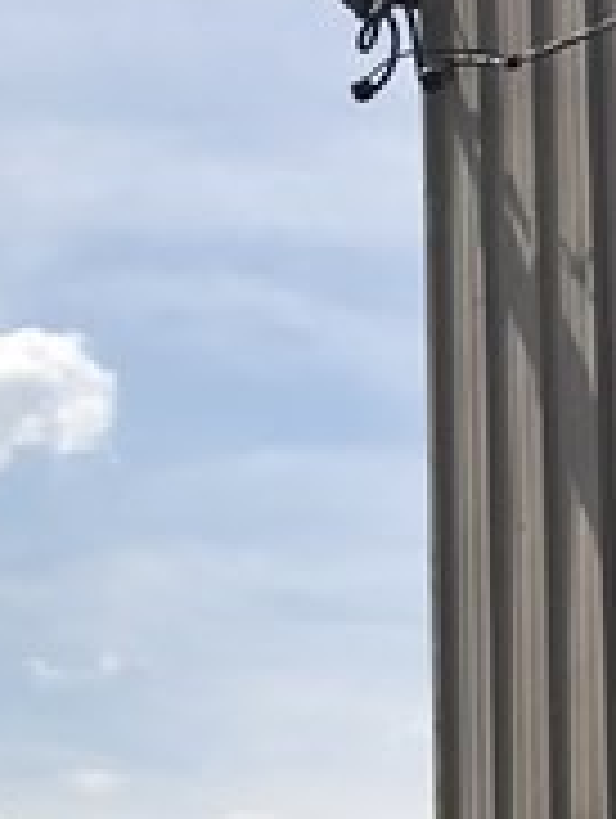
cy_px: 1112
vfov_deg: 15.7
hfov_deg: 12.0
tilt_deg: +5.6
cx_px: -301
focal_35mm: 118
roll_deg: -0.7
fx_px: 2793
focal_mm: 3.99
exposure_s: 1/5650
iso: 20
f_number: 1.8
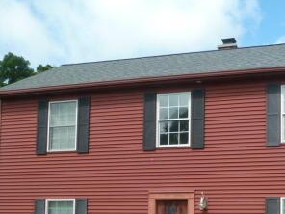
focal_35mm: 54
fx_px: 445
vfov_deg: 25.7
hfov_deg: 35.0
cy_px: 212
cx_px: 200
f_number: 4
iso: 80
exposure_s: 1/320
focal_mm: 4.1
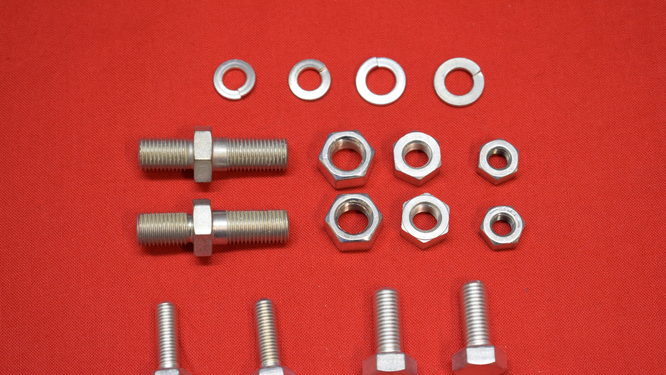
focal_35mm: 87
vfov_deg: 14.0
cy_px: 219
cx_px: 333
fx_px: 1528
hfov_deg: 24.6
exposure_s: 1/60
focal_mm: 55
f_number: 5.6
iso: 800
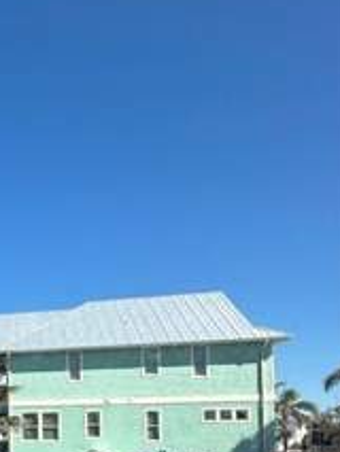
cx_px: -155
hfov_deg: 26.3
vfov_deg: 41.0
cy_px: 414
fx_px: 549
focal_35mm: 42
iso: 50
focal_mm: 2.22
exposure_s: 1/1984
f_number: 2.2
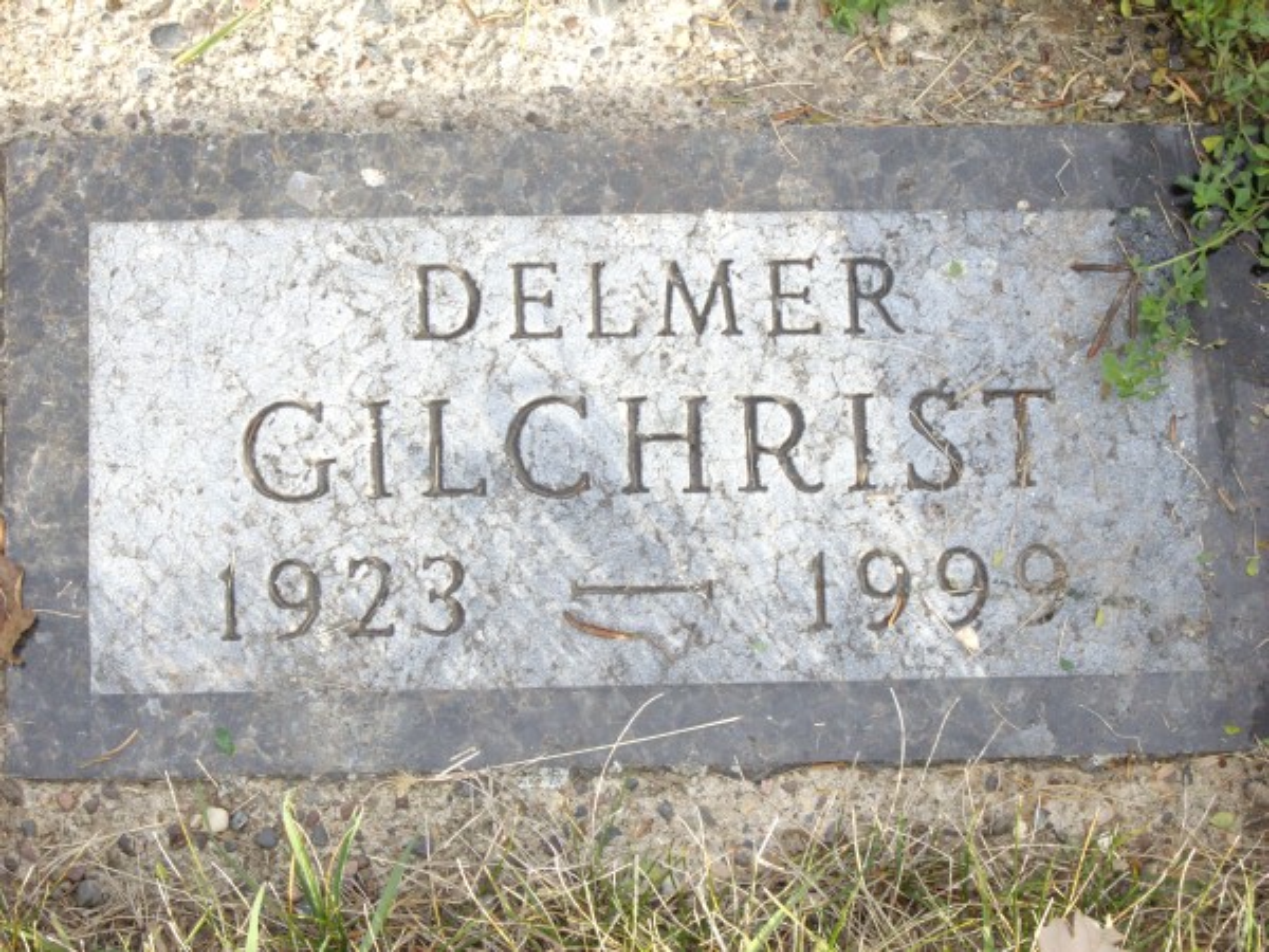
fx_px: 4143
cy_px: 476
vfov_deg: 13.1
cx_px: 634
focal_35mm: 113
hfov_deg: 17.4
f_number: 5.4
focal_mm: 23.7
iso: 400
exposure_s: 1/250
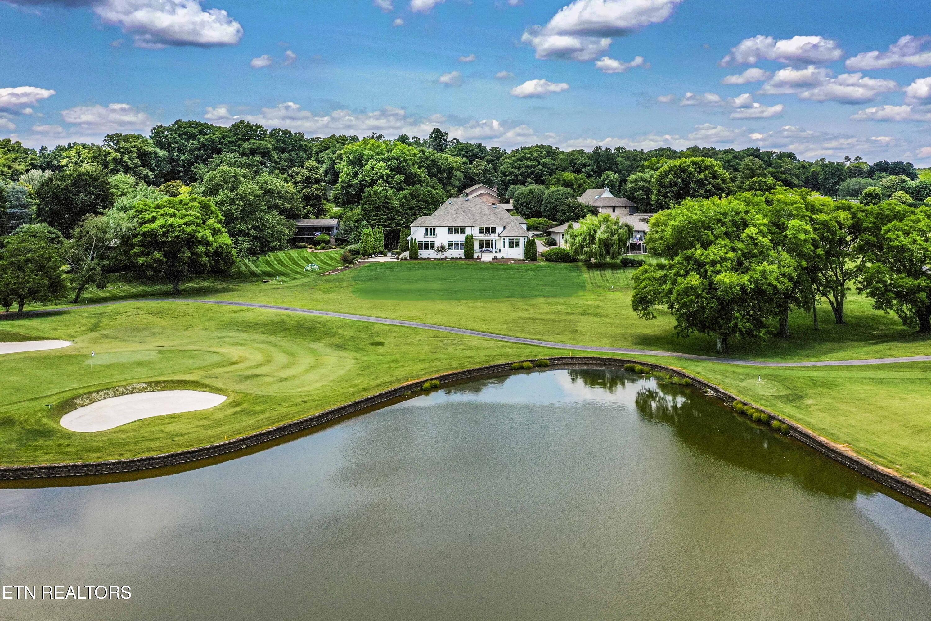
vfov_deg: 46.4
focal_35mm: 28
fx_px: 724
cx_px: 466
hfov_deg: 65.5
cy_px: 310
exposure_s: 1/1250
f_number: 8
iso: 400
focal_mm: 10.26
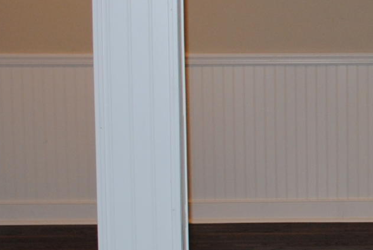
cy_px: 86
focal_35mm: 128
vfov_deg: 10.7
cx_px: 554
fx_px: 1328
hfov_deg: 14.9
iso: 200
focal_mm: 18
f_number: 3.5
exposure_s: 1/60
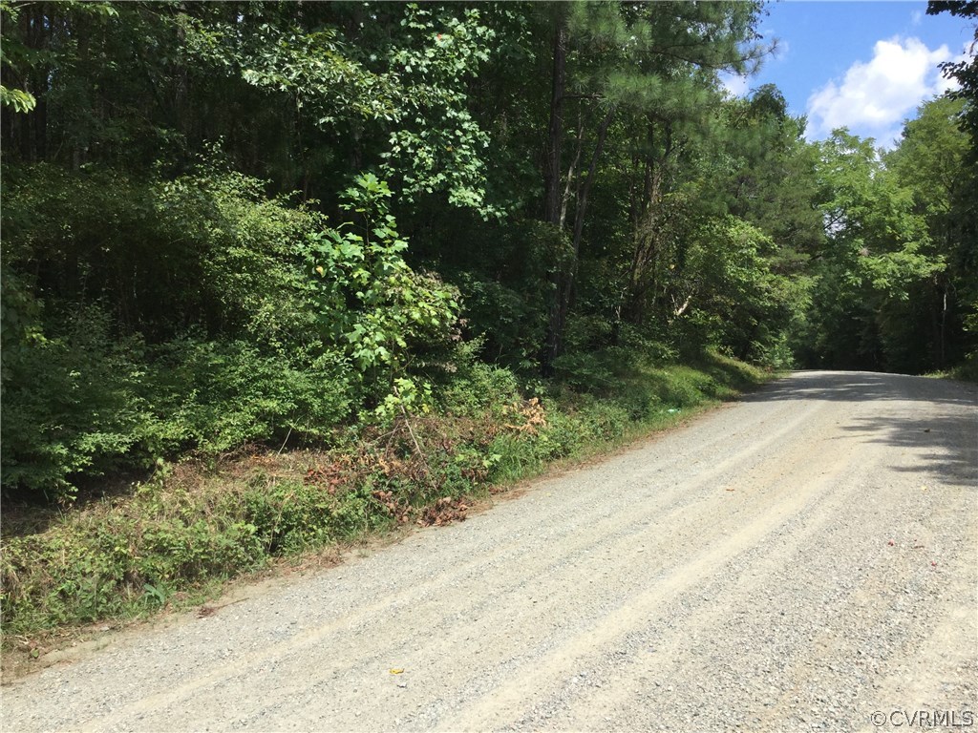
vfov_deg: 45.4
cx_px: 489
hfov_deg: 58.4
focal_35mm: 31
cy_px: 366
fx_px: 876
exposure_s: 1/691
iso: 25
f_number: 2.4
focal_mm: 3.3
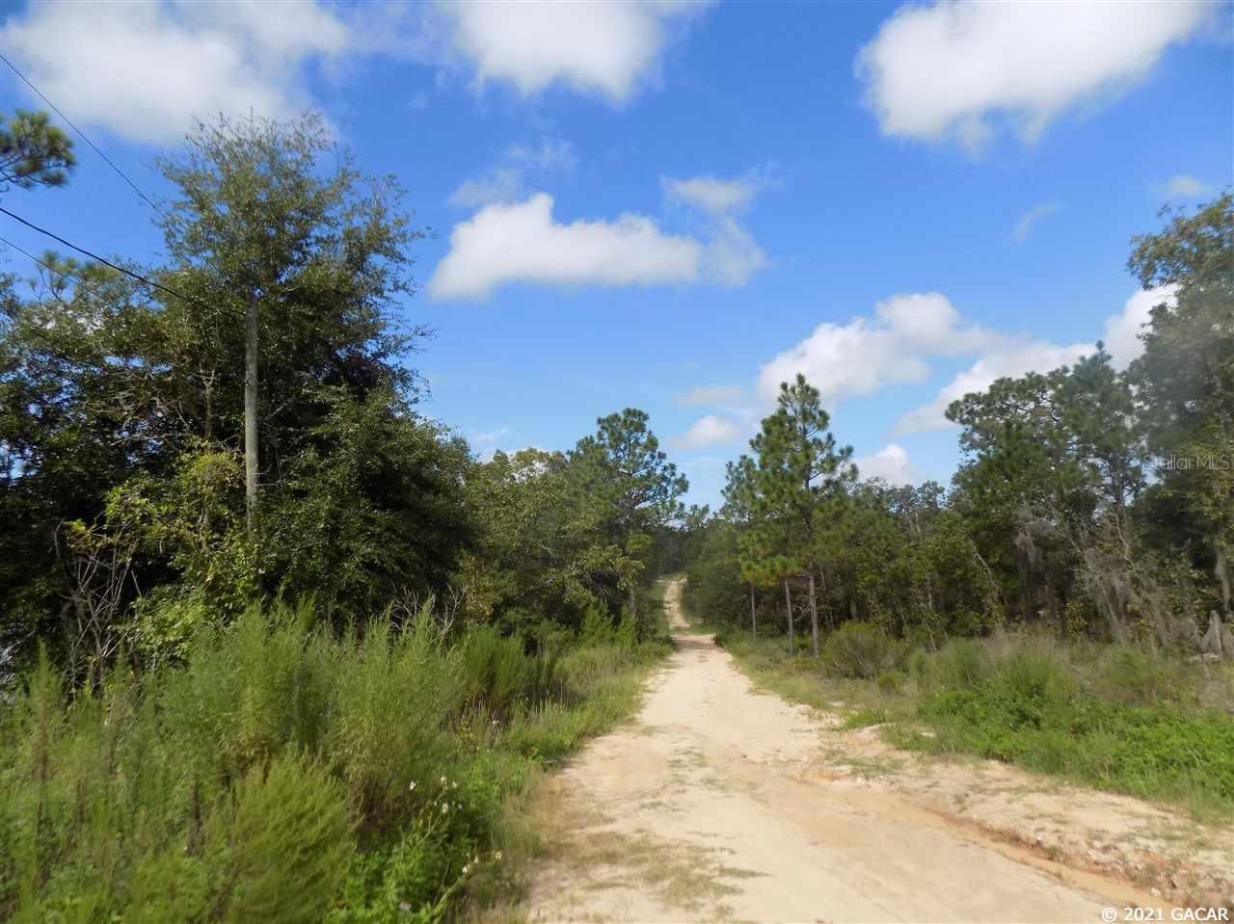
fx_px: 820
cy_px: 462
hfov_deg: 73.9
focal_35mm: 23
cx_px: 617
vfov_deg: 58.8
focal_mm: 4
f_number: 3.1
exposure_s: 1/1000
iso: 80
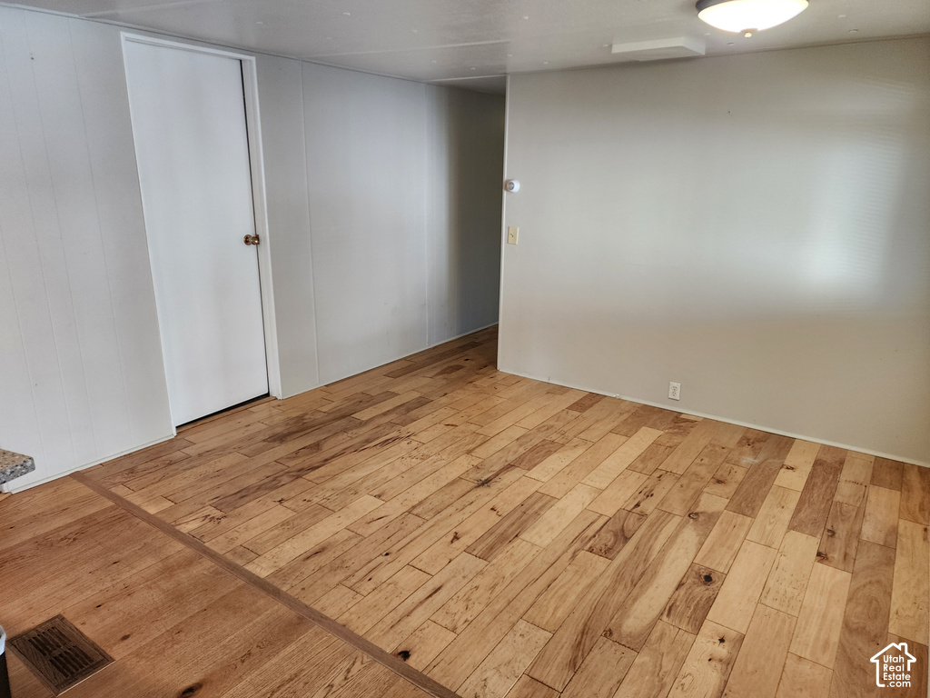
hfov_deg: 73.9
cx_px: 465
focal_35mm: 23
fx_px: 618
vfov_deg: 58.9
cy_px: 349
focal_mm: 6.4
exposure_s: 1/120
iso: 200
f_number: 1.8
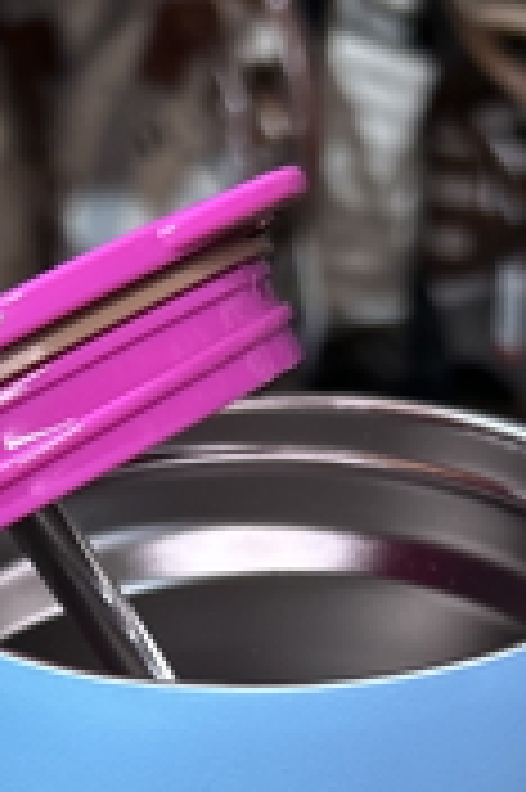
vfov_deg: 24.0
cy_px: 745
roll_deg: +1.3
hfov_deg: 16.6
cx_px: 247
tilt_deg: -29.4
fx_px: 1801
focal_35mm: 82
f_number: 1.5
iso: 160
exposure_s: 1/50
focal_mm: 5.7
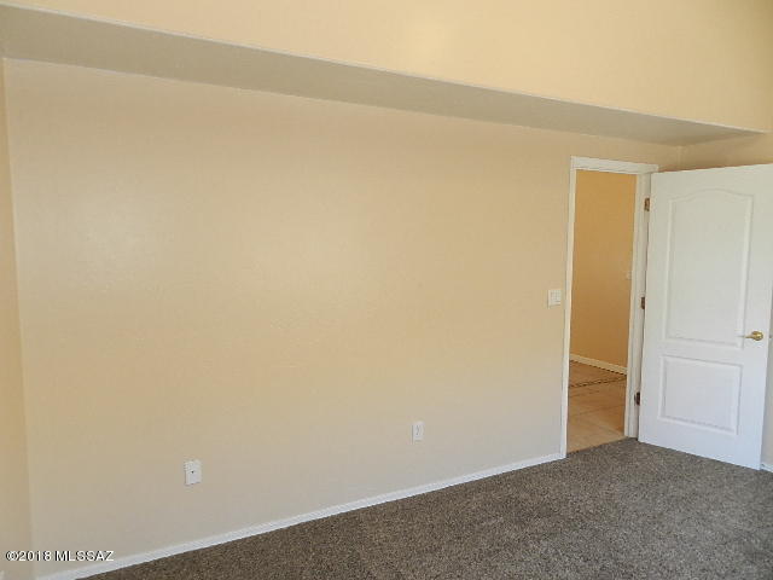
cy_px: 290
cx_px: 386
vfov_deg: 58.9
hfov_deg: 73.9
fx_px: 514
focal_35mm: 23
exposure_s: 1/30
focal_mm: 4
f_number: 3.4
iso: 180
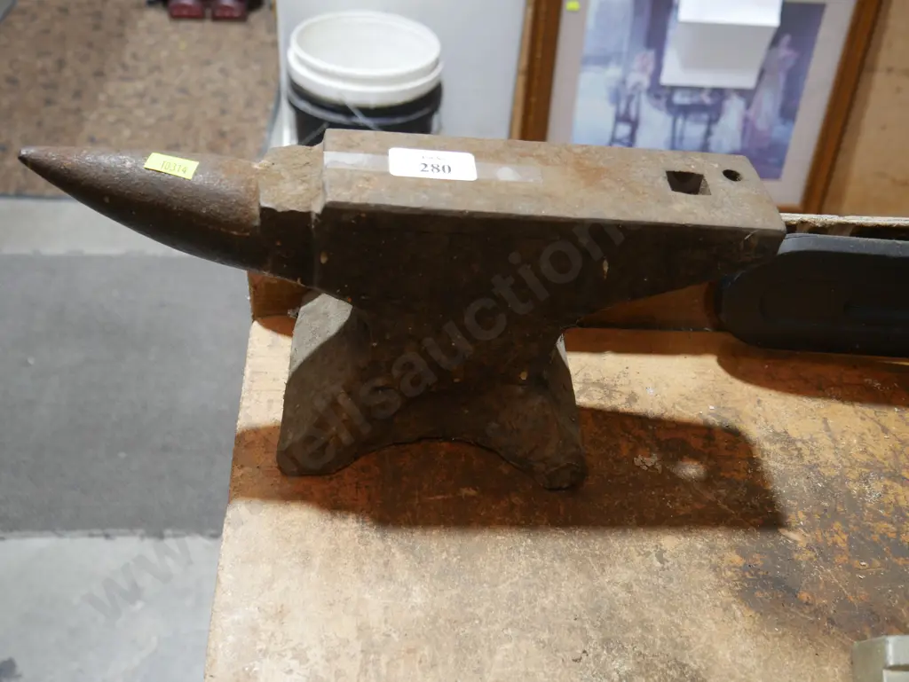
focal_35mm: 32
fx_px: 841
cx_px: 454
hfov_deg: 56.8
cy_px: 341
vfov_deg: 44.2
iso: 400
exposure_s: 1/60
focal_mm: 16
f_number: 3.6
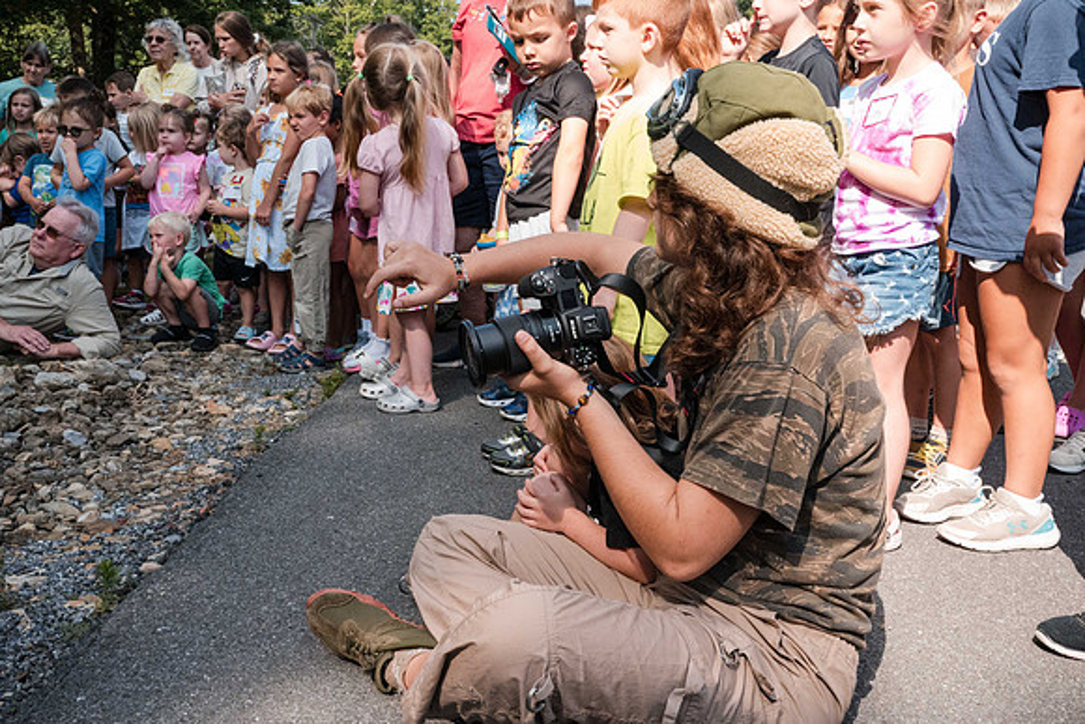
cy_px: 356
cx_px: 528
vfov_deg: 36.2
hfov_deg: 52.2
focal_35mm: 37
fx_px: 1107
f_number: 16
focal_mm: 35
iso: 6400
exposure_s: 1/2000
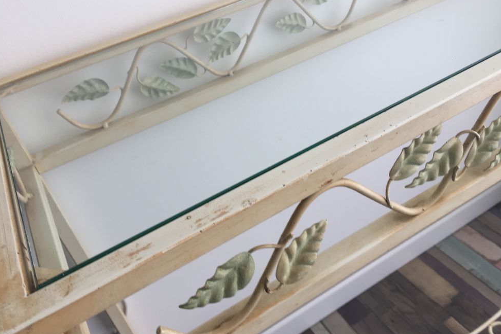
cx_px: 252
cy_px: 163
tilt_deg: -38.7
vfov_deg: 42.3
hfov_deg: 60.3
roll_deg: +12.5
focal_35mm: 31
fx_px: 431
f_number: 2.2
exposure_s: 1/50
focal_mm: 4.15
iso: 40
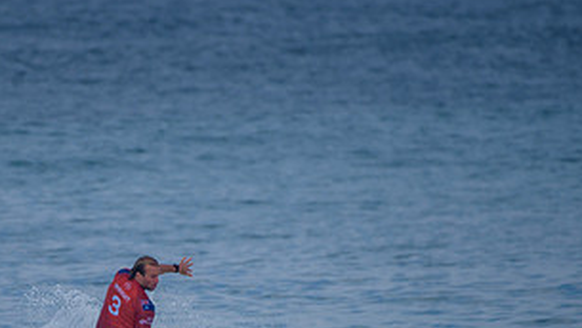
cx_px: 153
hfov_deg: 2.2
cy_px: 346
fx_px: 15380
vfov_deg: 1.2
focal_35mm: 996
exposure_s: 1/2000
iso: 180
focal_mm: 500
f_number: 5.6
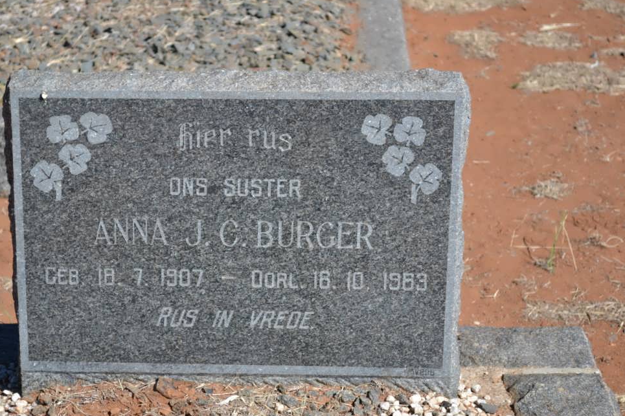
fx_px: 1781
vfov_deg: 13.3
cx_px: 252
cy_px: 252
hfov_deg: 19.9
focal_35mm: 103
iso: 125
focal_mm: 55
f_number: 5.6
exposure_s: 1/125
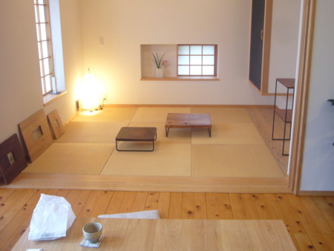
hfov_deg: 50.1
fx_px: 357
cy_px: 126
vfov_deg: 38.7
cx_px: 167
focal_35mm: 37
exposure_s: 1/8
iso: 125
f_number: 3.1
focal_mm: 6.1
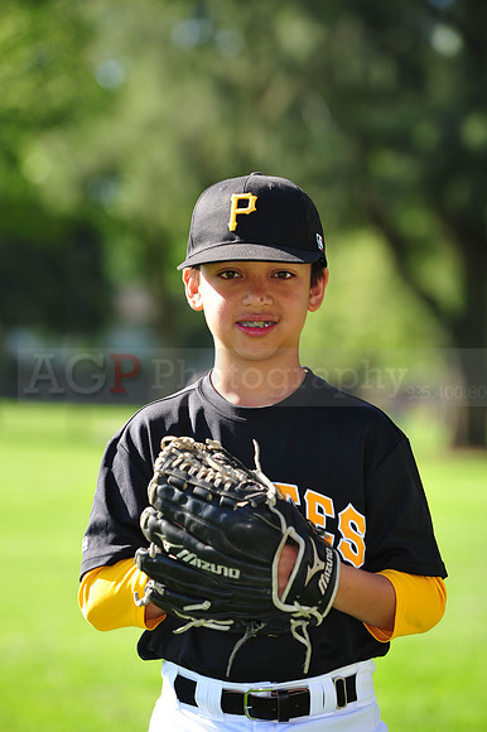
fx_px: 3352
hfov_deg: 8.3
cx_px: 244
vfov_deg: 12.5
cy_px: 366
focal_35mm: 165
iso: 200
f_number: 5
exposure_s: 1/400
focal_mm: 165
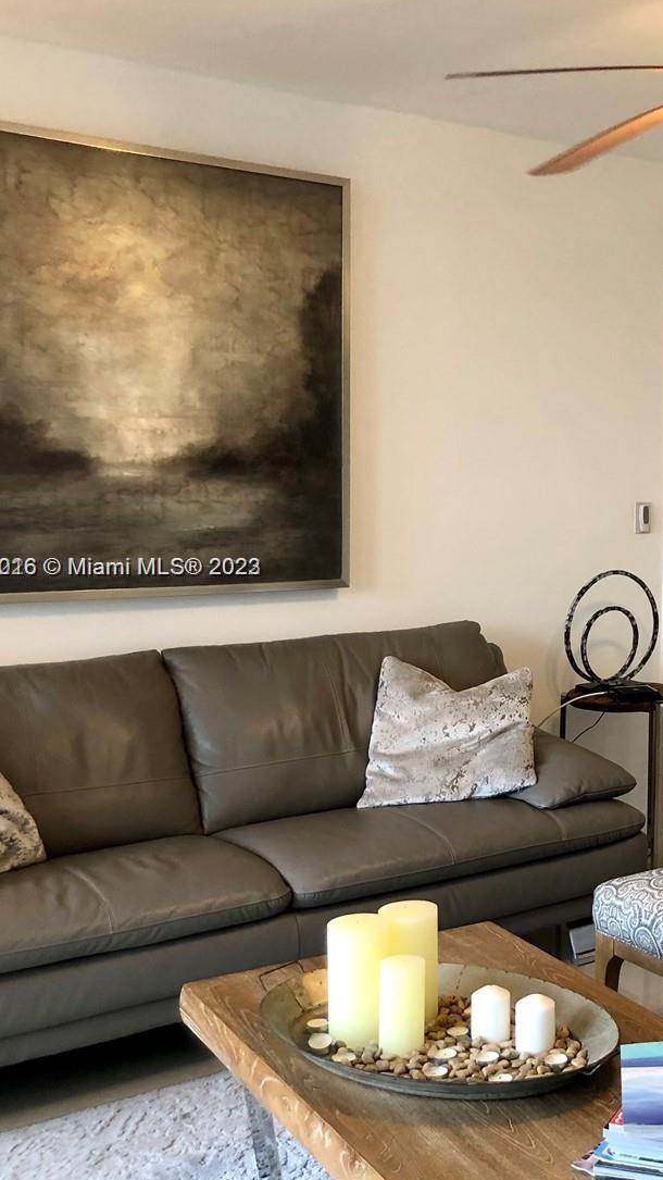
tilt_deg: -6.6
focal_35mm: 45
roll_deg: -1.4
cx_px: 783
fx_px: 1407
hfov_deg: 24.2
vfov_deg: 45.5
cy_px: 569
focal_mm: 3.99
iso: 32
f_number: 1.8
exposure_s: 1/30
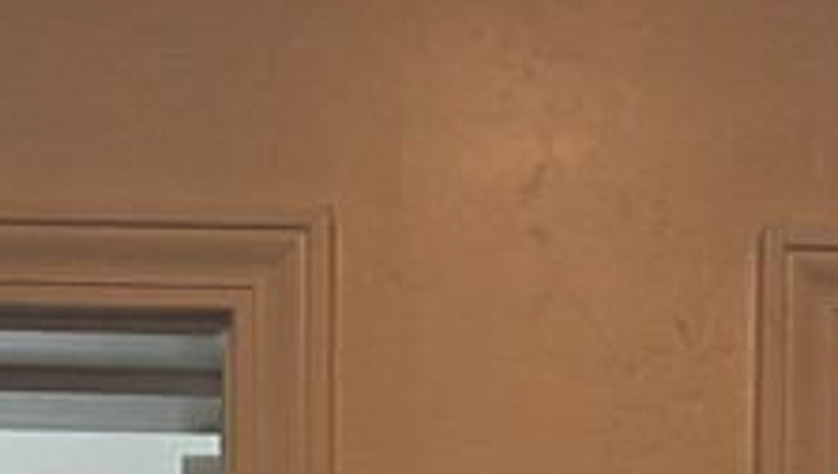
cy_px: 1343
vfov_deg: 11.9
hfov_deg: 32.2
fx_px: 1446
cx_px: 522
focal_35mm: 65
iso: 50
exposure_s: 1/120
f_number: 2.2
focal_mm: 2.2
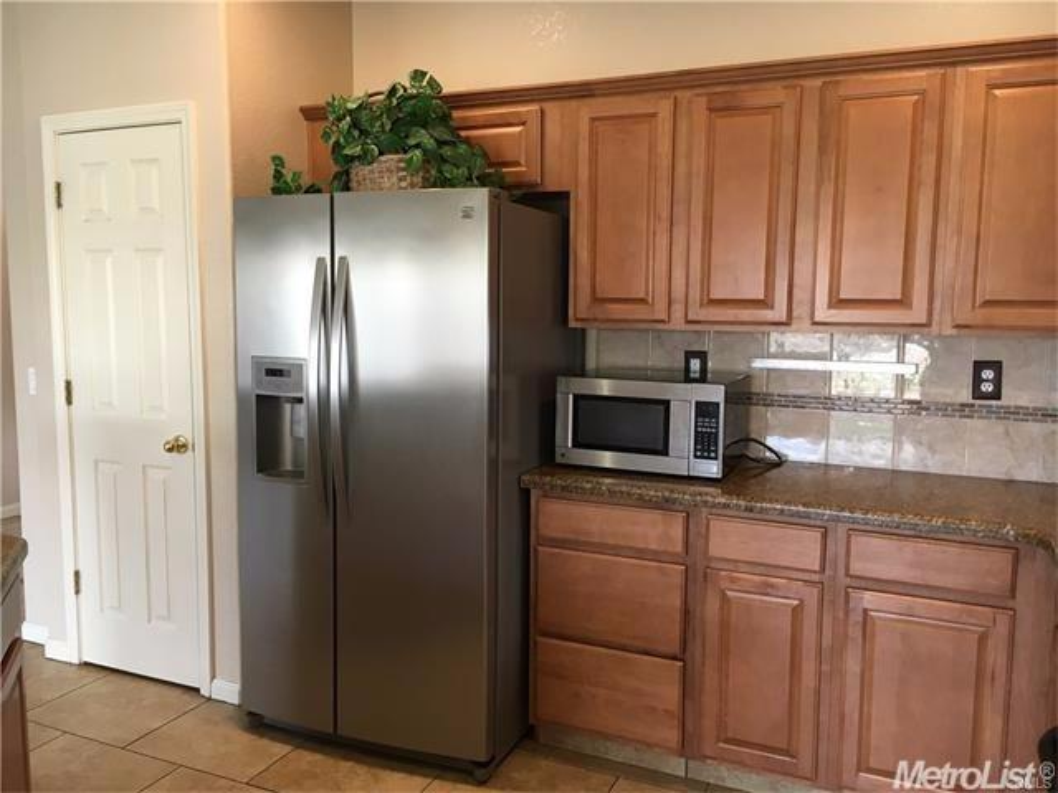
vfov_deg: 48.2
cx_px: 529
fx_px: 886
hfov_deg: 61.7
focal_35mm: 29
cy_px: 396
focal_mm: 4.15
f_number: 2.2
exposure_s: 1/30
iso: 64
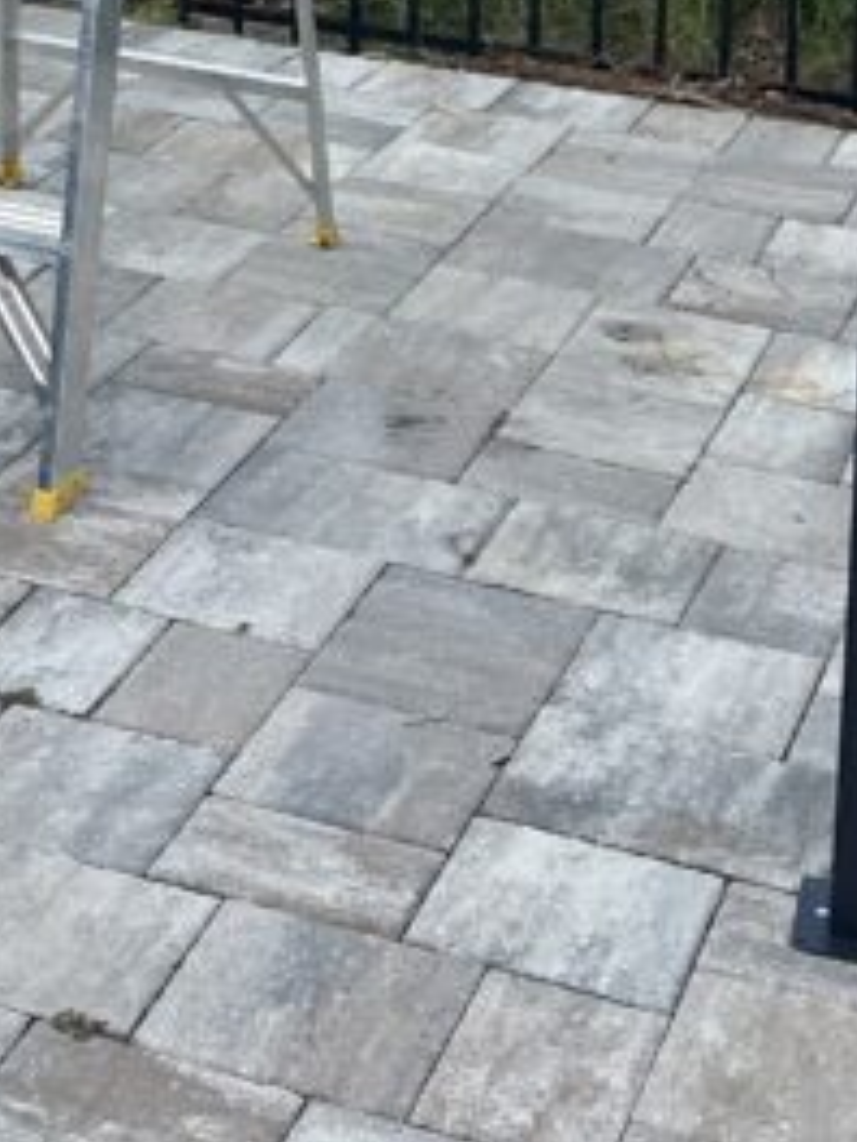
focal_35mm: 93
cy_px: -515
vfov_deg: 18.8
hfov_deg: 15.6
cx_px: 39
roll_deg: -2.0
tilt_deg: -6.5
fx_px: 3070
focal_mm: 6.86
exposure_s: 1/2591
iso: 80
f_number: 1.78
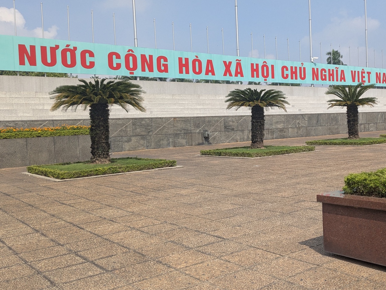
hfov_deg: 47.3
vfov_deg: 36.8
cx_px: 248
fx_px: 435
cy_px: 136
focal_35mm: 39
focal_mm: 4.38
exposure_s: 1/2924
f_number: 1.73
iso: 60
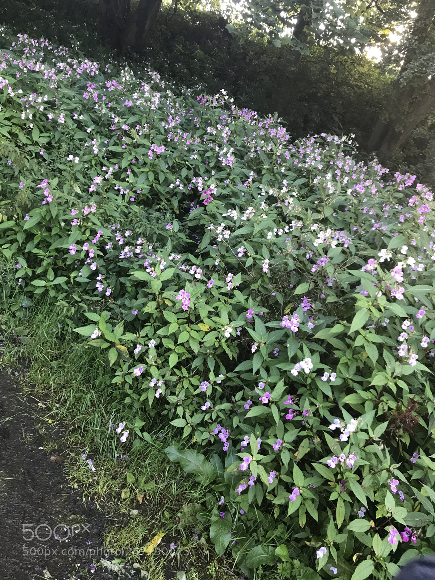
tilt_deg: -10.9
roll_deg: -22.7
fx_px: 469
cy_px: 290
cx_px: 218
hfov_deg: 49.7
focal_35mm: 28
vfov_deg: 63.4
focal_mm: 3.99
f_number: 1.8
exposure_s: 1/33
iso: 25
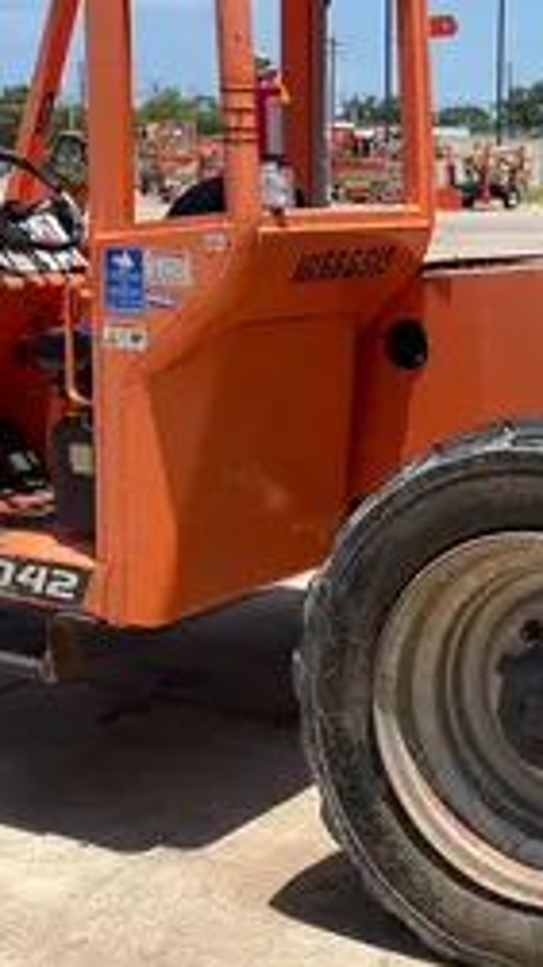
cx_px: 562
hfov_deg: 18.8
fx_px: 1589
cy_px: 426
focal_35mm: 62
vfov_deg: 33.8
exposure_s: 1/3135
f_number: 1.6
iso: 50
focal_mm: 5.1
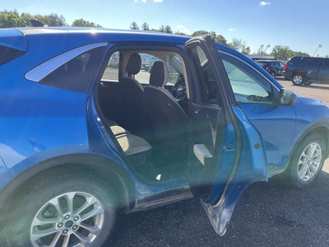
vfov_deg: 48.2
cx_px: 164
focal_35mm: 29
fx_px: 276
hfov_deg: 61.7
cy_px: 124
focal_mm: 3
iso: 25
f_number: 1.8
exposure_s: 1/406
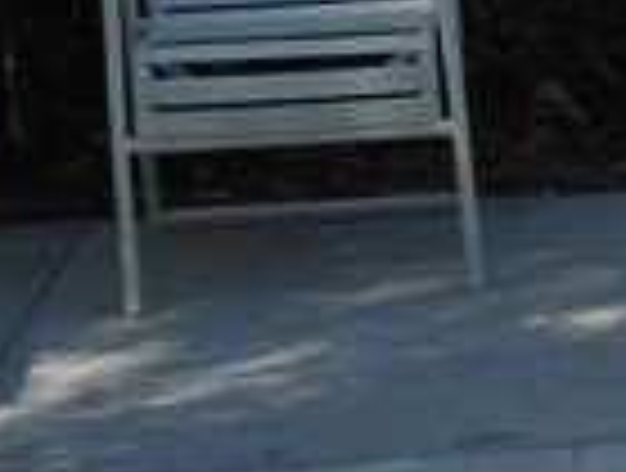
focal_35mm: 213
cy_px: 521
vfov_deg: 7.0
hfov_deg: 8.8
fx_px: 3862
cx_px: 1184
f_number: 3.7
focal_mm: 5.2
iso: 125
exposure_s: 1/640
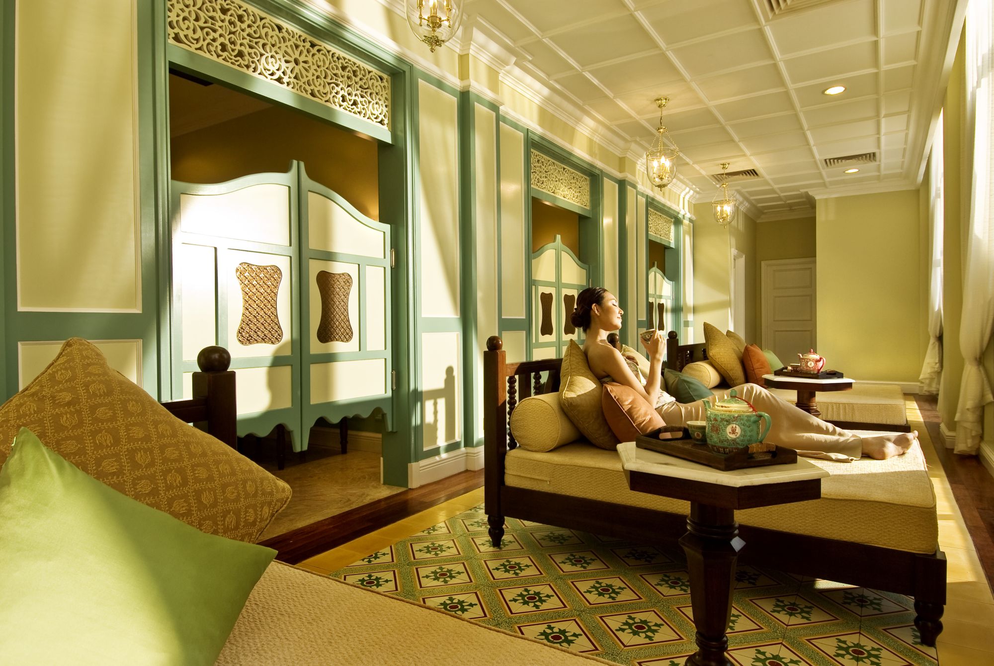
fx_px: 581
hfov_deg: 81.1
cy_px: 333
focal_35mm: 21
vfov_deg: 59.6
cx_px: 497
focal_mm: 14
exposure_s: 1/30
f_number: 6.3
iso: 100
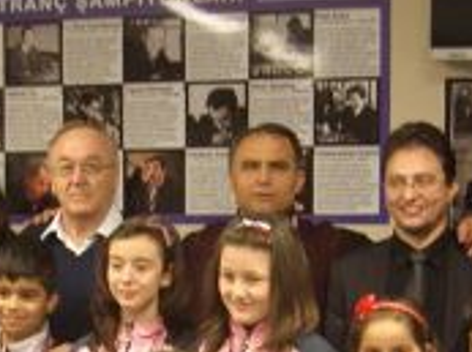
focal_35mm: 113
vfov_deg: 12.7
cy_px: 432
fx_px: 1538
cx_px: 246
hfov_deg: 17.5
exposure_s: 1/13
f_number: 2.8
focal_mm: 8
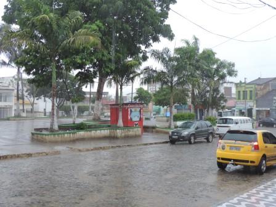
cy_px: 104
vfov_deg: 33.6
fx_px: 343
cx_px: 138
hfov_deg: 43.9
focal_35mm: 43
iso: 140
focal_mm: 7.6
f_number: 3.4
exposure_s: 1/50
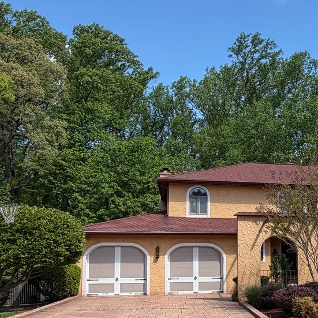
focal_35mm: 46
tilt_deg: +3.1
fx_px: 478
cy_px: 240
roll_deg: +0.7
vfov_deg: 35.9
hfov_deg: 33.8
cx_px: 314
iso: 40
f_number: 2.2
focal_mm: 2.22
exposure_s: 1/770
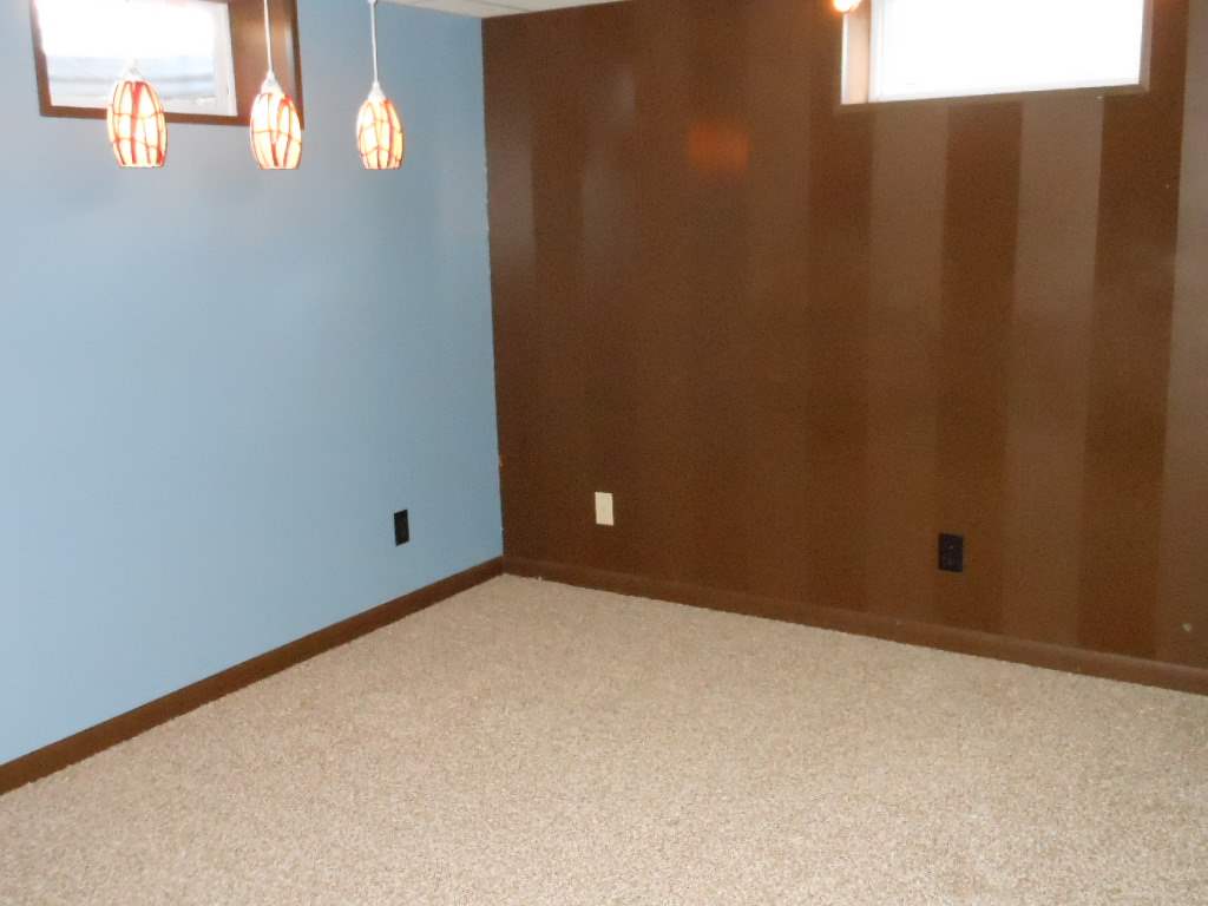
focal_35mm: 33
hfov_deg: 55.4
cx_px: 604
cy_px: 453
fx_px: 1152
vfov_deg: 42.9
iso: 1250
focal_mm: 5.9
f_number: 4
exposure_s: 1/25
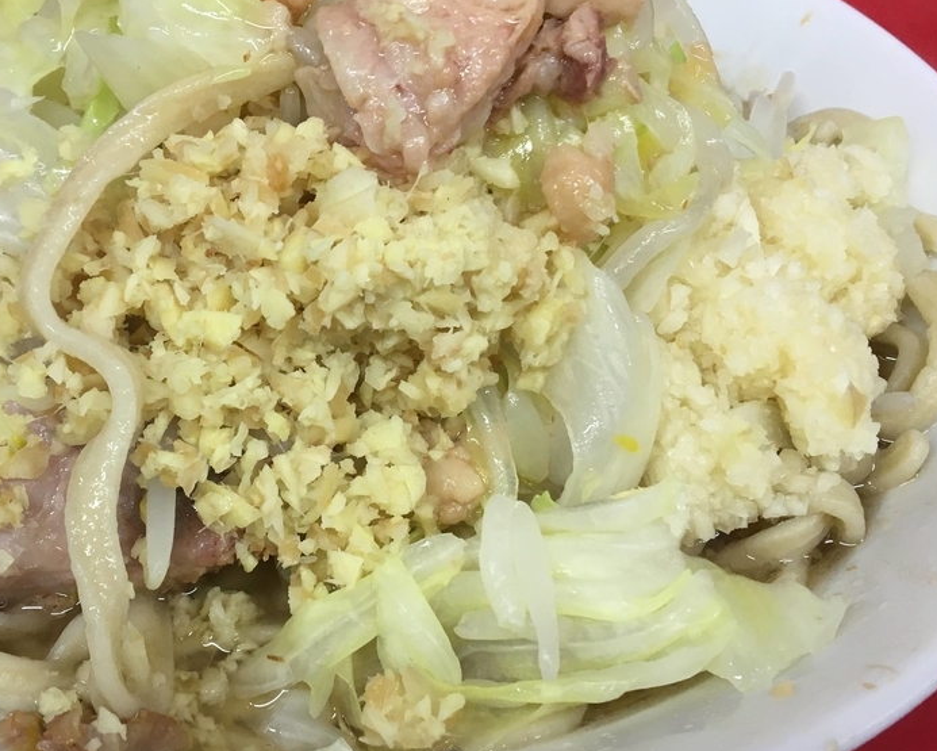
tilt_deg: -41.6
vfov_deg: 30.8
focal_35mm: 49
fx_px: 1359
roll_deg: -1.8
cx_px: 314
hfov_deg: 37.6
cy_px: 325
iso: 32
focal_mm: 4.15
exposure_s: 1/30
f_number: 2.2
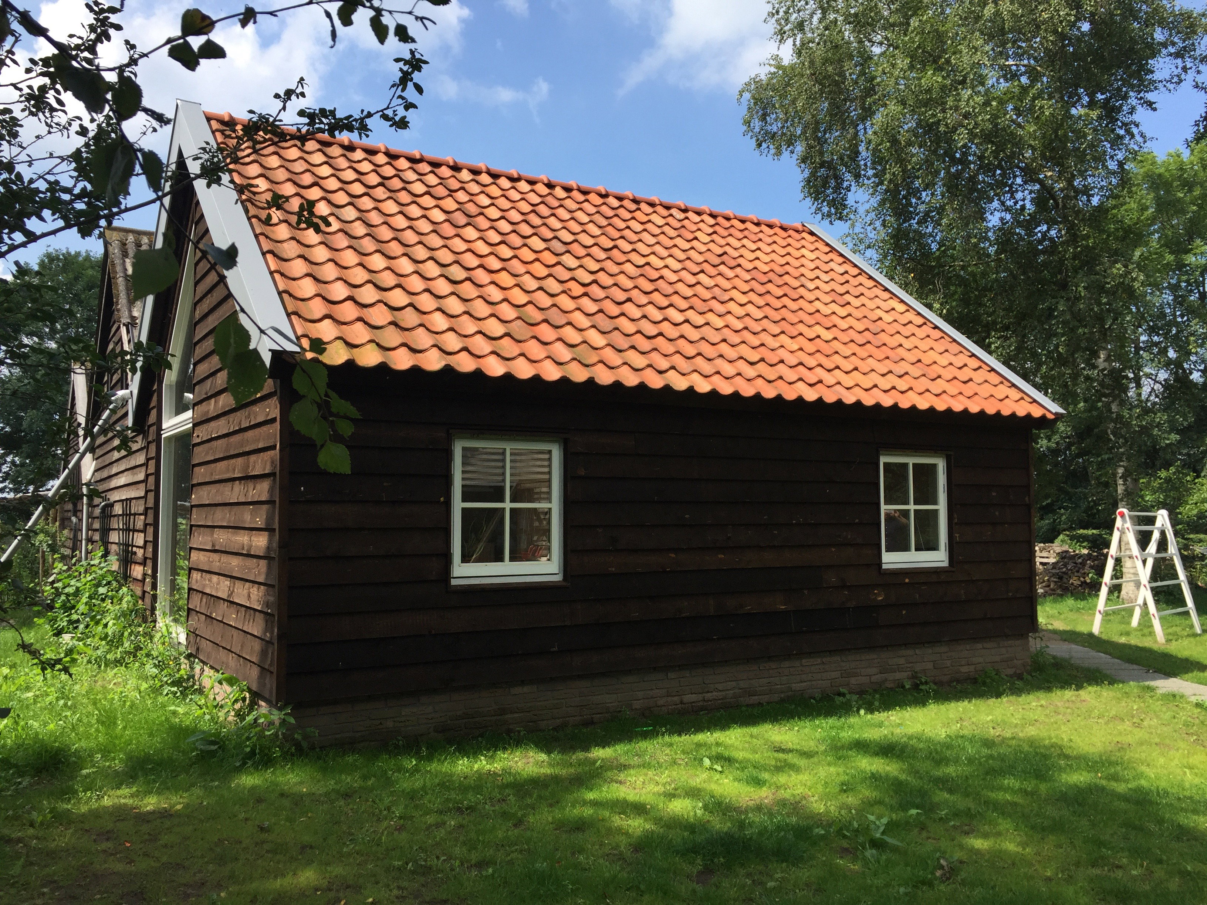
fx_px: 1011
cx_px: 604
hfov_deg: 61.7
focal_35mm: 29
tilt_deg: +3.0
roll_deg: -1.0
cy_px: 452
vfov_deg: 48.2
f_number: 2.2
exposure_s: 1/1319
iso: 32
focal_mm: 4.15
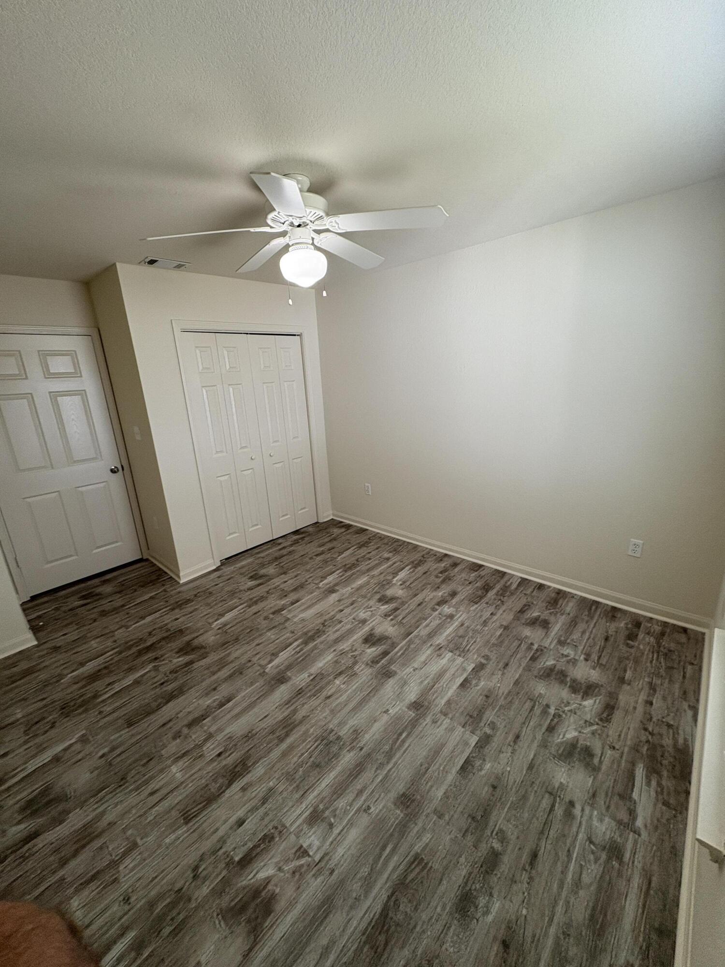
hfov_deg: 85.7
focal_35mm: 14
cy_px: 484
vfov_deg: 102.1
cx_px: 362
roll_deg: +2.7
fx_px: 391
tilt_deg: -15.6
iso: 125
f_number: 2.2
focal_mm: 2.22
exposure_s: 1/60
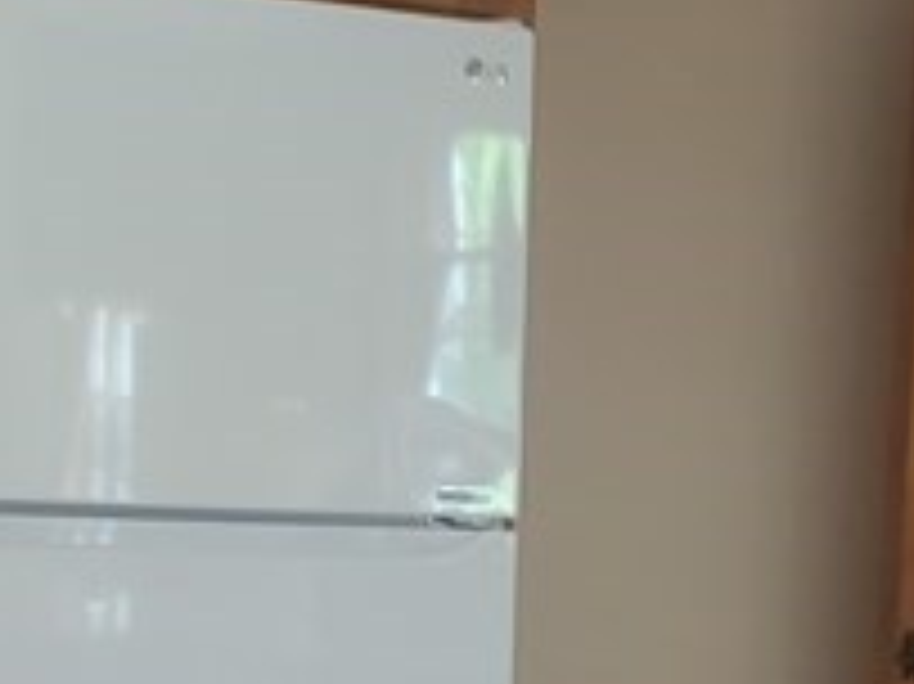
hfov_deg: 14.9
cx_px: 765
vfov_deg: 10.9
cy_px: 972
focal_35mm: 131
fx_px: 3457
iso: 200
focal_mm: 4.3
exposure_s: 1/40
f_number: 2.4
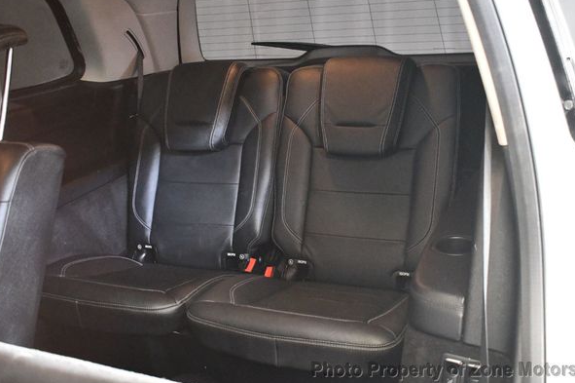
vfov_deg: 34.1
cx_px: 300
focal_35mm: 39
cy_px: 180
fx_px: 622
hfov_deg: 49.6
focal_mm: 24
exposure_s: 1/60
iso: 10000
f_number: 3.8
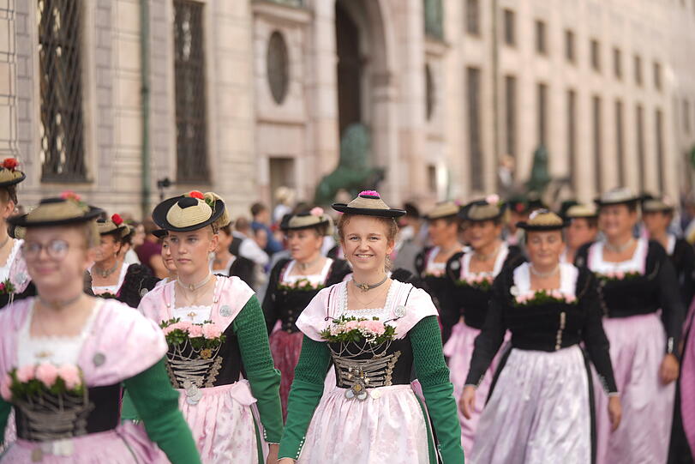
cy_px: 232
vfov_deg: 12.3
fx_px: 2143
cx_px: 348
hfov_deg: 18.4
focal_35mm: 111
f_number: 3.2
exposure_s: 1/125
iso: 50
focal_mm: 111
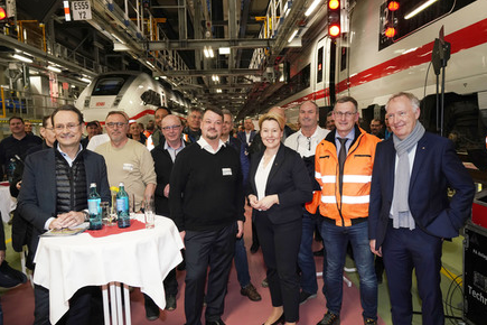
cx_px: 250
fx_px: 392
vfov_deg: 45.0
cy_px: 161
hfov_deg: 63.6
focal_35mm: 29
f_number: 6.3
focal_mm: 28
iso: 1250
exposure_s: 1/80
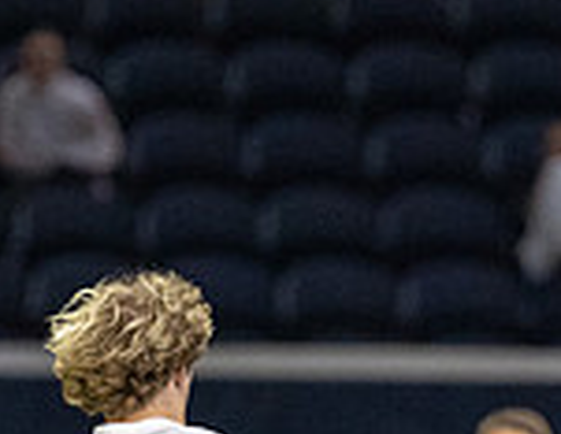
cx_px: 249
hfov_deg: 1.8
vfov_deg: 1.4
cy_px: 462
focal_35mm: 1118
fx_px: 18337
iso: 5000
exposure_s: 1/1250
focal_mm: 200
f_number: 2.8
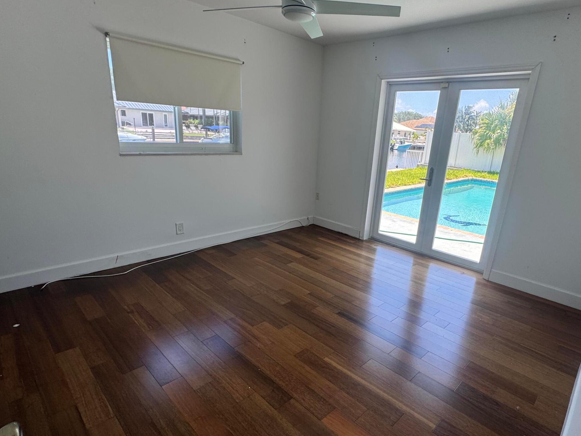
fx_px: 336
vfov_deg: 65.9
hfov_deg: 81.5
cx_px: 320
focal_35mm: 20
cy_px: 237
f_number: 2.2
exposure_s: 1/139
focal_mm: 2.22
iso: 40
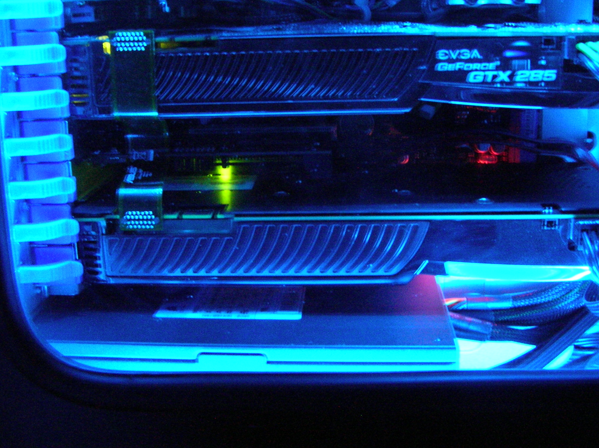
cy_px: 200
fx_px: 778
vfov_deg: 32.1
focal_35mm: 45
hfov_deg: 42.0
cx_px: 338
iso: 300
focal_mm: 6
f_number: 2.7
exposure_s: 1/1.8
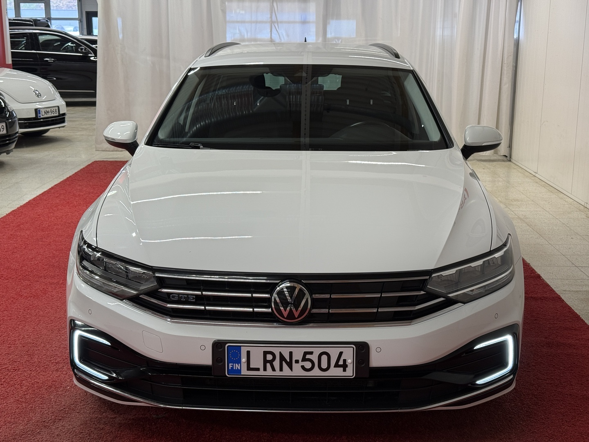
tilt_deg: -12.6
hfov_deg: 39.7
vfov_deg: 30.3
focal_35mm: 48
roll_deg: -0.2
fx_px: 817
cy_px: 221
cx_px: 294
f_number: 1.78
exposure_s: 1/83
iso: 50
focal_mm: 6.76
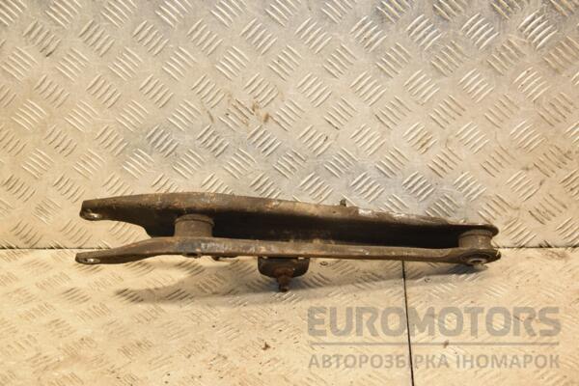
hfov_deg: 33.4
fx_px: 965
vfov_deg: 22.6
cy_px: 193
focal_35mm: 60
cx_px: 290
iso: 800
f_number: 4.8
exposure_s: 1/125
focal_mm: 40
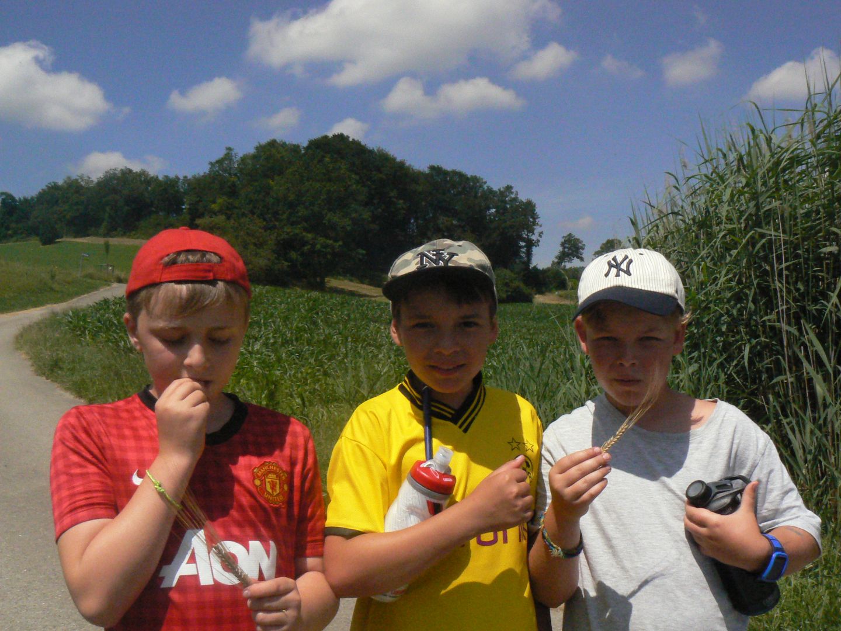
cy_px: 316
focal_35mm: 36
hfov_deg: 51.4
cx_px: 420
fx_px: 875
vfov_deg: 39.7
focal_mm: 6
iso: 400
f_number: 8
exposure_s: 1/1600
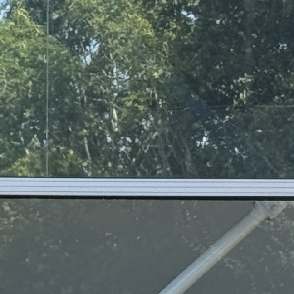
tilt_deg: +1.4
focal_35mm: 264
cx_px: 86
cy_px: 452
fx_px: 2537
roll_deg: -0.2
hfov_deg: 6.6
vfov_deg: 6.5
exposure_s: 1/1403
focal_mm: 6.76
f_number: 1.78
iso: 80
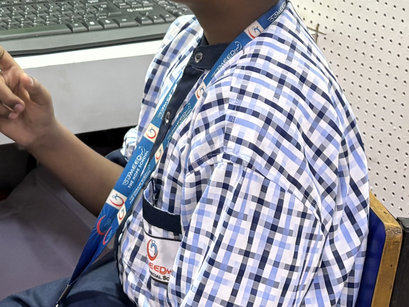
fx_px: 1099
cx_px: -39
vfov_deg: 15.4
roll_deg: -0.8
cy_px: -46
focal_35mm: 93
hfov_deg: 20.1
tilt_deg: -12.7
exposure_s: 1/50
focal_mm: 5.96
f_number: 1.6
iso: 160
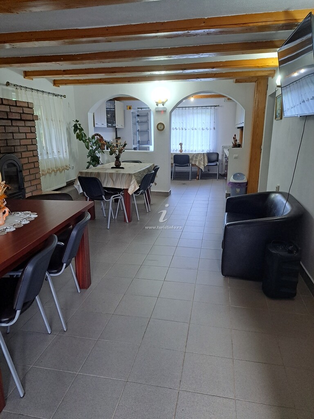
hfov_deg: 56.8
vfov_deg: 71.6
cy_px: 210
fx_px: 290
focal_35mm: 24
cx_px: 157
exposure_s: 1/50
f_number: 1.8
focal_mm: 5.23
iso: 250
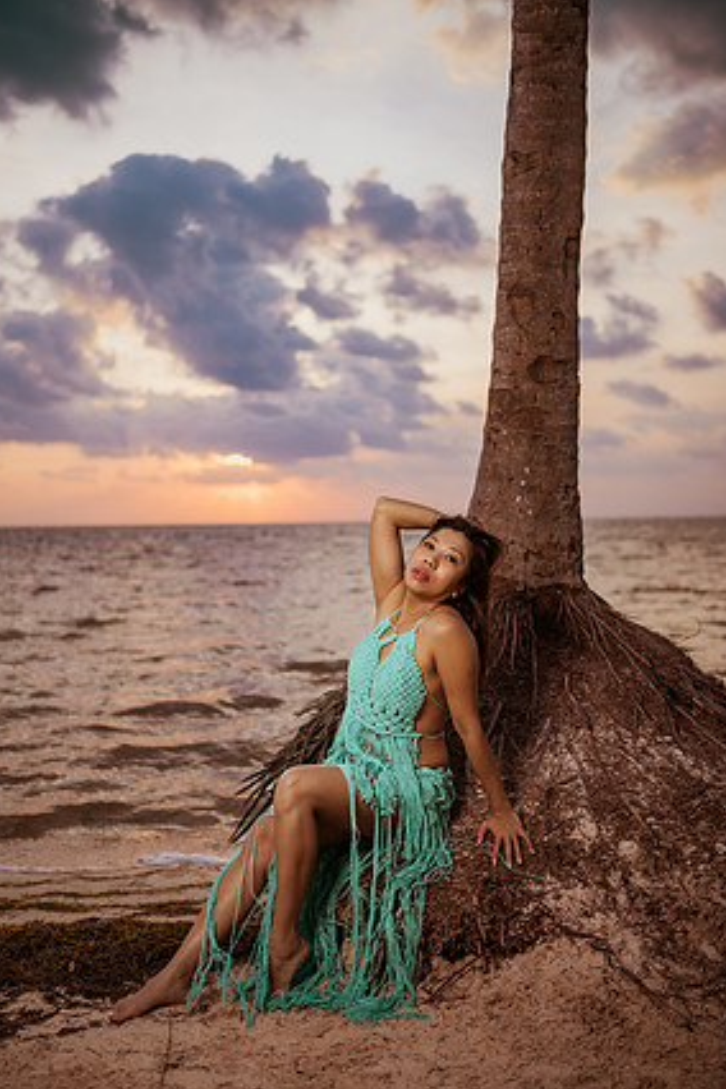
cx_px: 355
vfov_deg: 51.9
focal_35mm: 37
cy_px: 568
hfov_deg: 35.9
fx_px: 1119
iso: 50
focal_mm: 35
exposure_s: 1/1250
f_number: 1.8
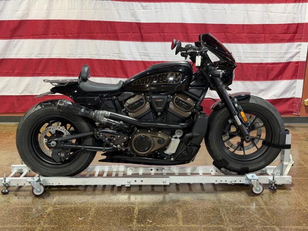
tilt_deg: -12.0
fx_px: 427
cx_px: 154
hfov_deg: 39.7
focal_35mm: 48
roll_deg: +0.5
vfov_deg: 30.3
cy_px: 116
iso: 80
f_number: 1.78
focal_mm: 6.76
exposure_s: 1/60
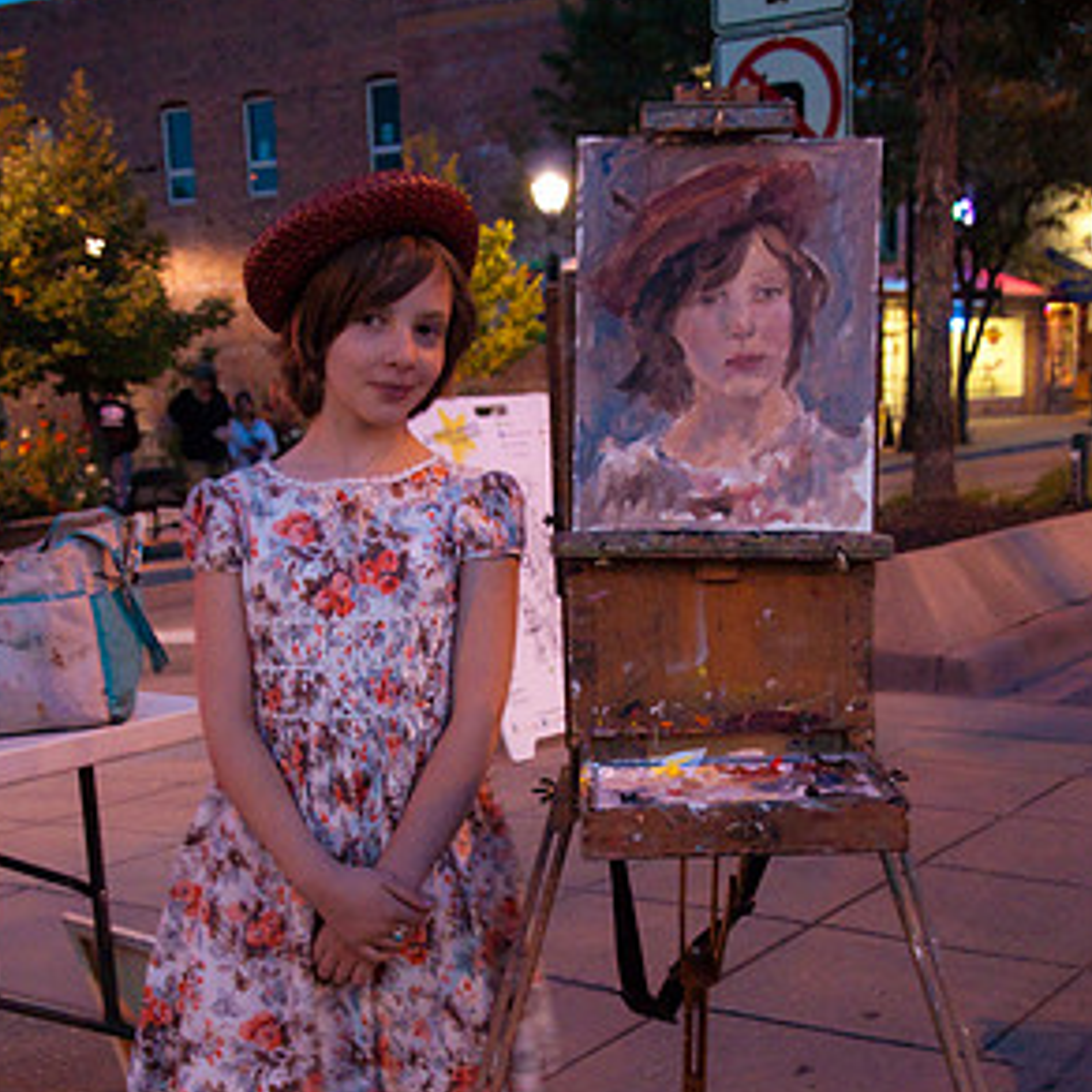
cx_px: 537
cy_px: 755
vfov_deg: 30.8
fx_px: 1963
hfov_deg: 31.1
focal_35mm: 55
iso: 2000
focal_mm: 28
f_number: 6.3
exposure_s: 1/13
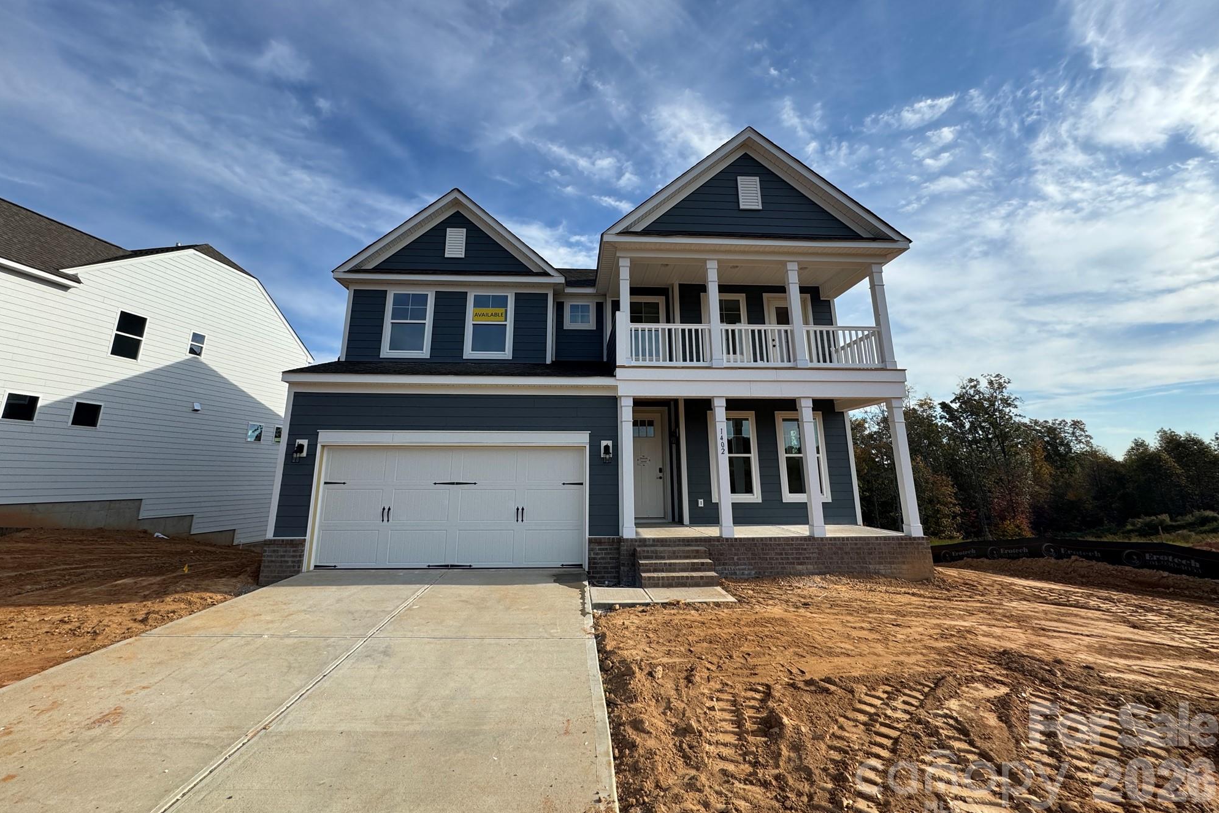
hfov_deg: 100.4
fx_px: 508
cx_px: 597
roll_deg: +0.0
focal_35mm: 15
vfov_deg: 76.9
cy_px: 353
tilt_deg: +13.9
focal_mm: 2.22
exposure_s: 1/1299
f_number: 2.2
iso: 40
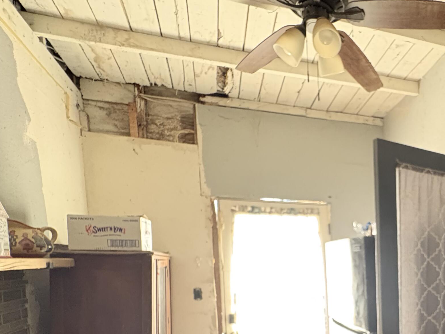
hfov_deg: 57.4
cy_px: 287
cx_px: 390
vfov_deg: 47.3
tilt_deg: -5.0
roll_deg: +1.3
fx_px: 347
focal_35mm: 27
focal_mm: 2.22
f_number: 2.2
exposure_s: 1/47
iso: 1000
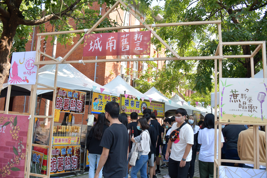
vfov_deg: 47.9
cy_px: 89
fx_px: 200
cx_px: 134
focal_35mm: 27
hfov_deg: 67.4
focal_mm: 18
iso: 500
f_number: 3.5
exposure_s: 1/1000
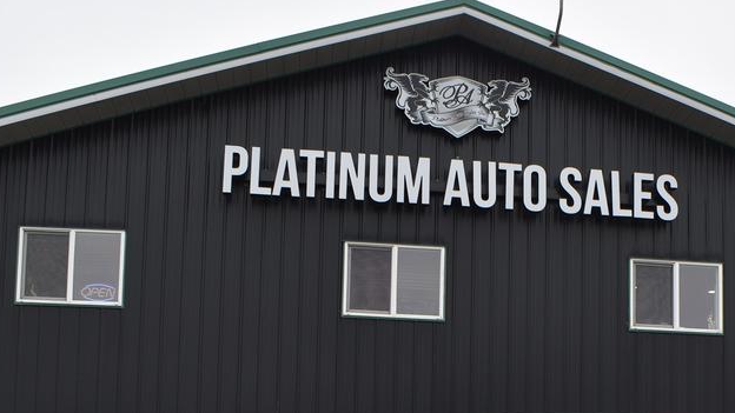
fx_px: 1130
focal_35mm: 58
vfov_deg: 19.8
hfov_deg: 35.5
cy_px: 461
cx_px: 517
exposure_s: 1/250
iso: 200
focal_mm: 18
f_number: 7.1
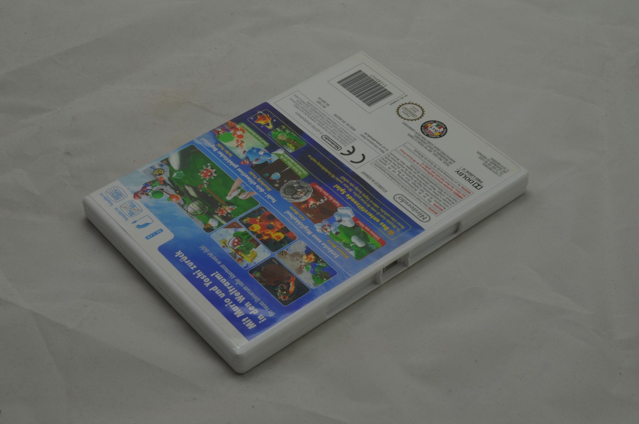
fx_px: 1063
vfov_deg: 22.5
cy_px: 212
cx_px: 320
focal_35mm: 60
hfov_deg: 33.5
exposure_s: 1/3
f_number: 20
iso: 100
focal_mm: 40
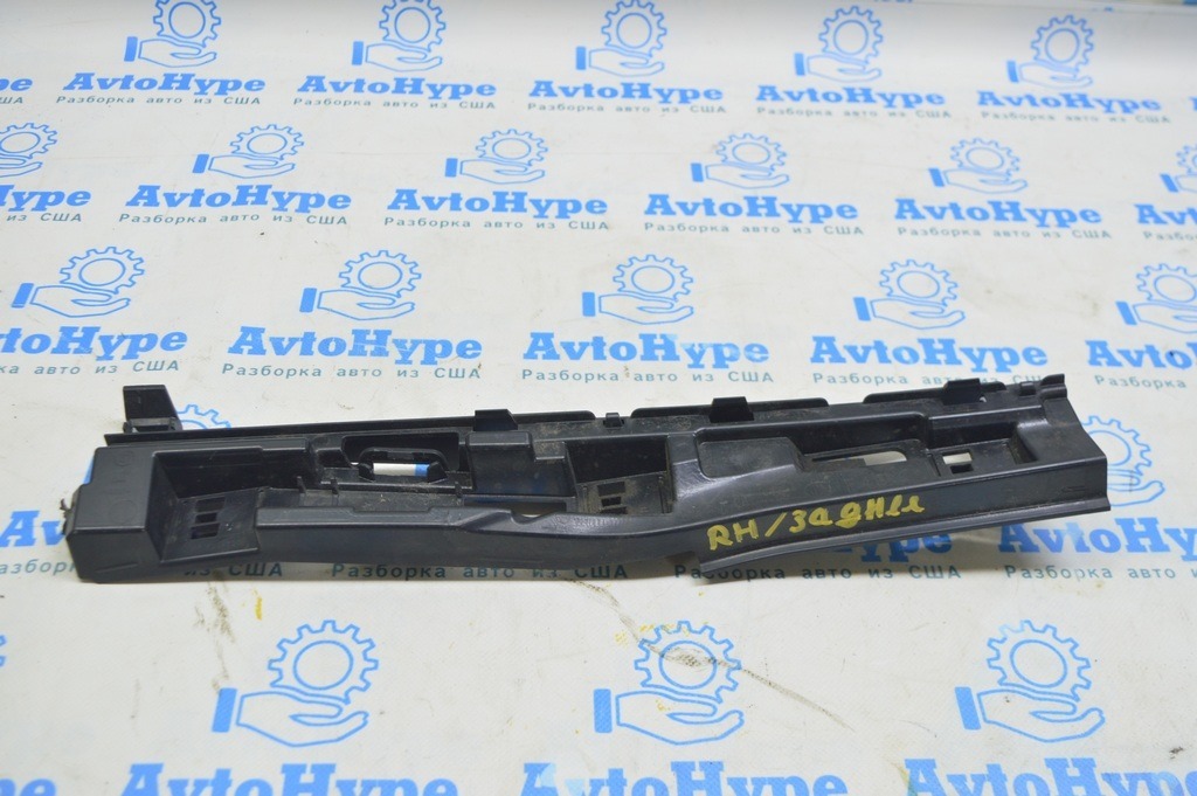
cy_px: 398
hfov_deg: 49.6
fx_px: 1296
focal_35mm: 39
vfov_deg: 34.2
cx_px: 598
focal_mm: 26
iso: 400
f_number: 5.6
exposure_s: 1/20
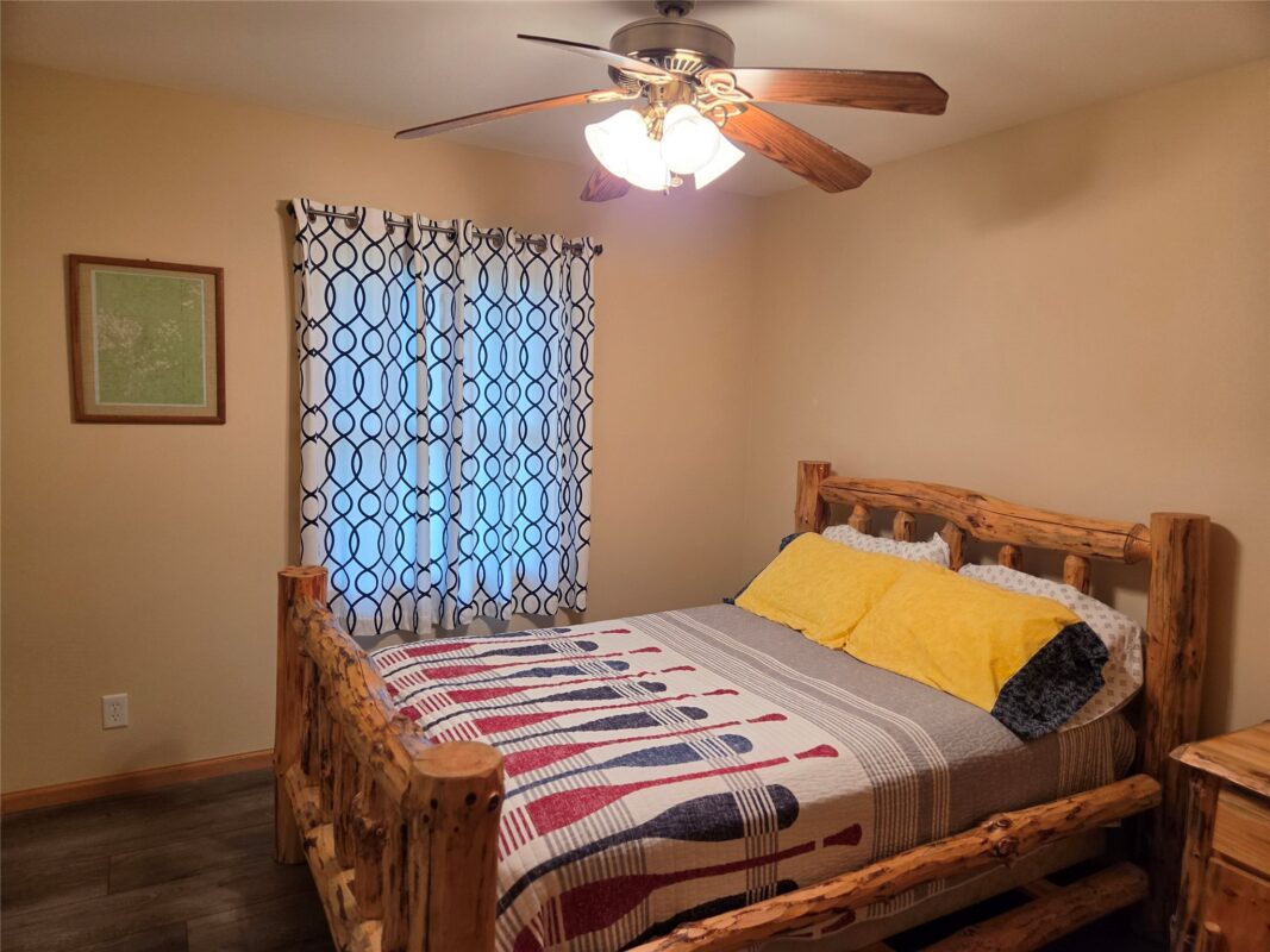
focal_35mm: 23
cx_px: 635
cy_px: 476
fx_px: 844
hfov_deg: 73.9
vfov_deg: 58.9
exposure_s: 1/120
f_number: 1.8
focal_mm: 5.4
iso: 200
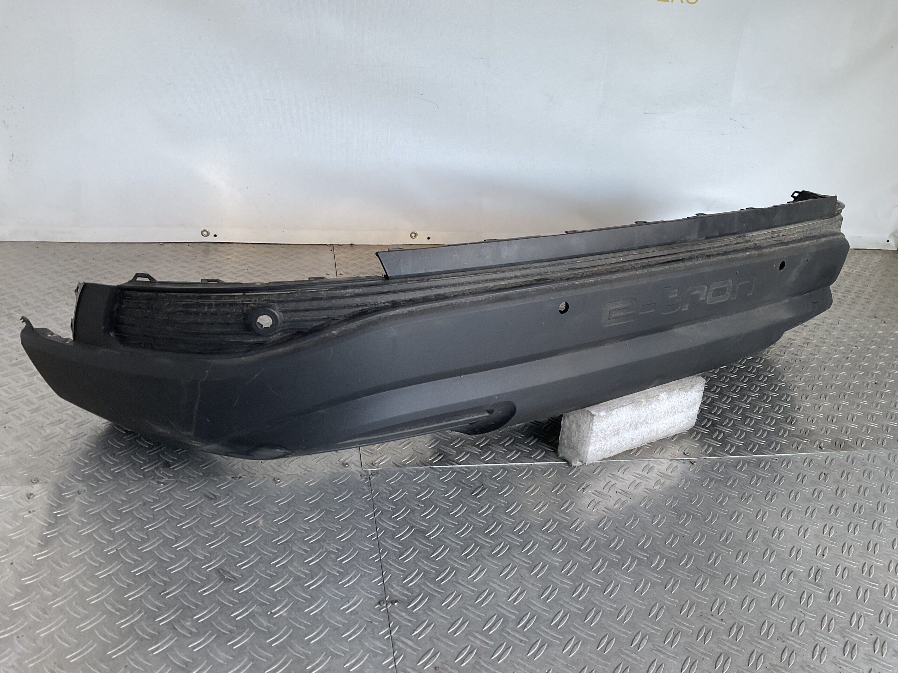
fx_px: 752
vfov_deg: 48.2
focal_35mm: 29
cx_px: 449
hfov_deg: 61.7
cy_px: 336
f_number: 1.8
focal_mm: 3
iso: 40
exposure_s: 1/60
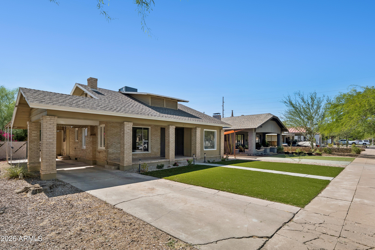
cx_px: 188
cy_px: 125
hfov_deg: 90.0
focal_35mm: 18
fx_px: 187
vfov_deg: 67.4
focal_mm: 18
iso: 400
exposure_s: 1/1250
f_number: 8
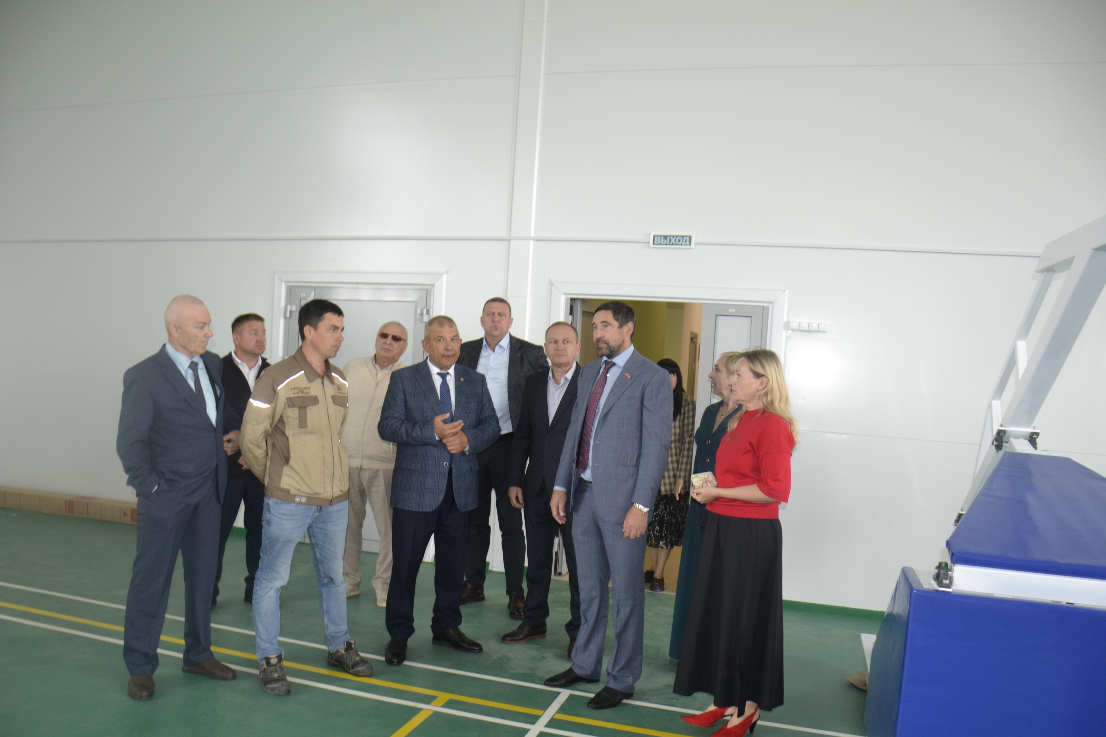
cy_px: 368
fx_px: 829
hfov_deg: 67.4
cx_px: 553
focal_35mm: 27
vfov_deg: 47.9
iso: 400
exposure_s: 1/60
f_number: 3.5
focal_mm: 18
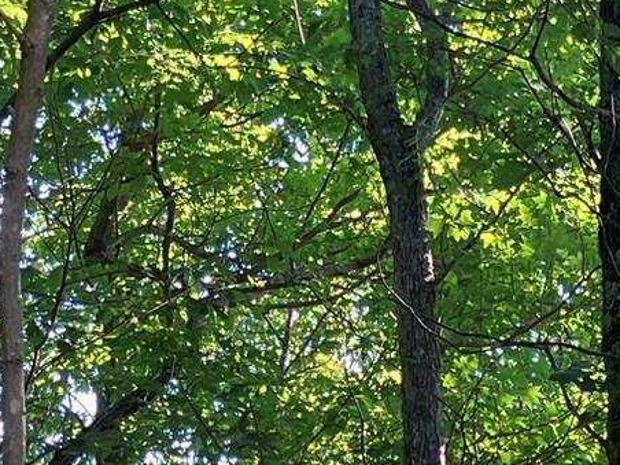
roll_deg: +3.1
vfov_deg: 10.7
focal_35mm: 127
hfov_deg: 15.5
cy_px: 905
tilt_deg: +4.2
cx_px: 204
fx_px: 2275
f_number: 1.8
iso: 80
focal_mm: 3.99
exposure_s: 1/121
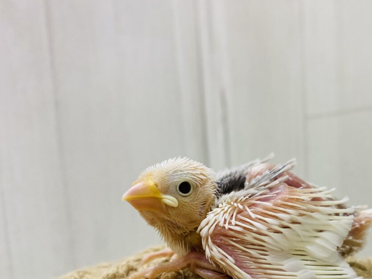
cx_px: 250
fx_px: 387
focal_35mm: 36
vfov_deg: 38.9
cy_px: 198
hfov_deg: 50.4
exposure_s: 1/100
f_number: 1.8
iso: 100
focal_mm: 4.25
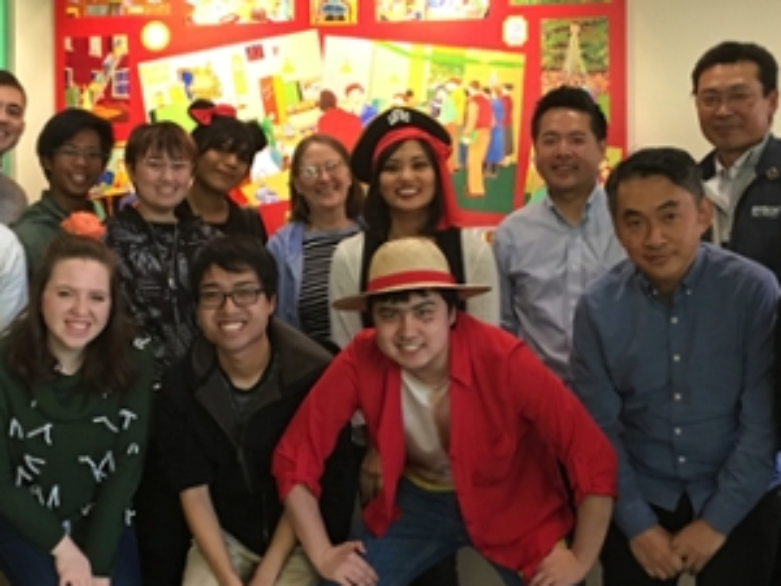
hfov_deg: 33.1
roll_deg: +0.0
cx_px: 310
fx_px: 1309
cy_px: 310
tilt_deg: +3.7
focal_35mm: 58
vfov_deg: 25.2
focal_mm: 4.15
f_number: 2.2
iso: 64
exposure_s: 1/15
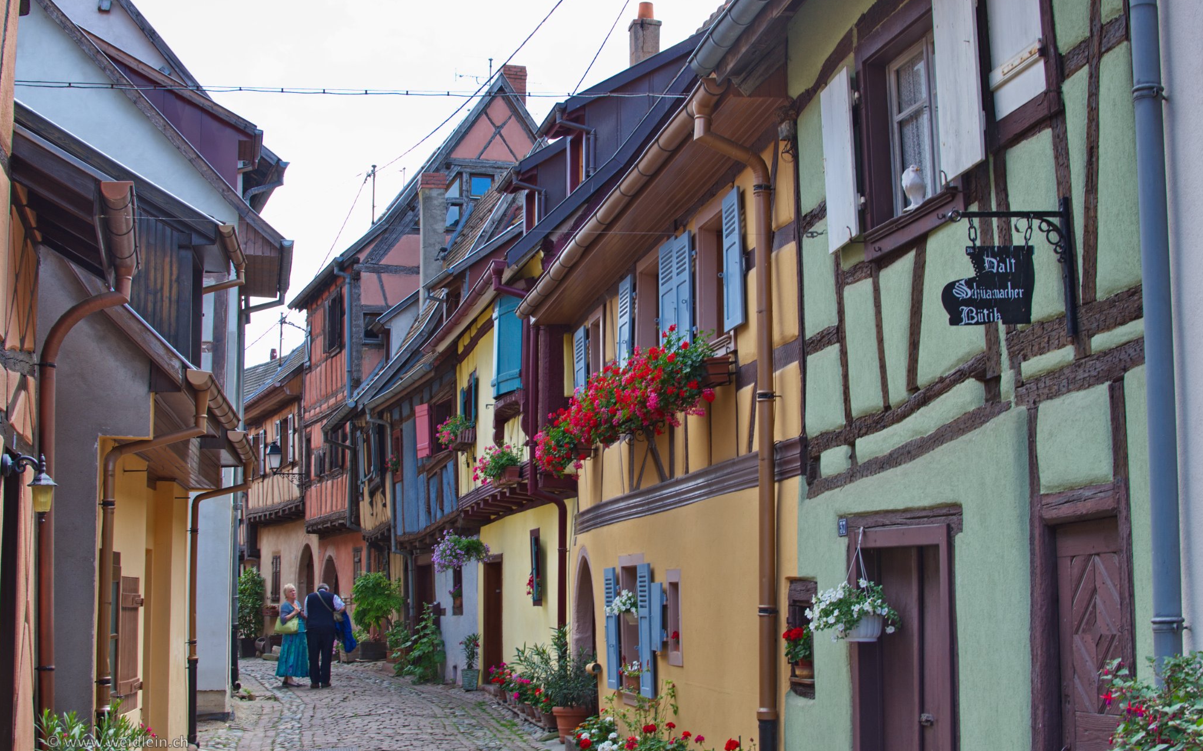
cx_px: 601
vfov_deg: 24.2
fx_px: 1754
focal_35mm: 54
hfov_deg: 37.9
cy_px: 390
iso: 140
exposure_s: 1/40
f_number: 8
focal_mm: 35
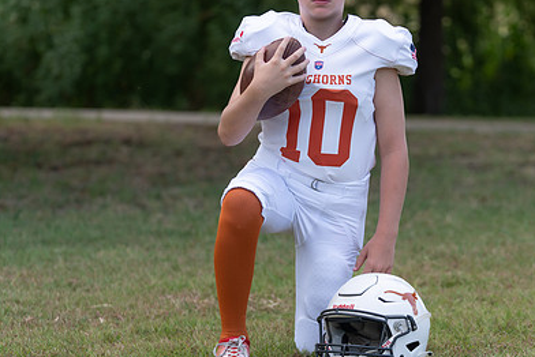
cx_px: 337
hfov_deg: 15.4
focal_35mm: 133
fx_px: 1978
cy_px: 168
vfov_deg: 10.3
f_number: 2.8
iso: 100
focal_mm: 90
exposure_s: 1/400
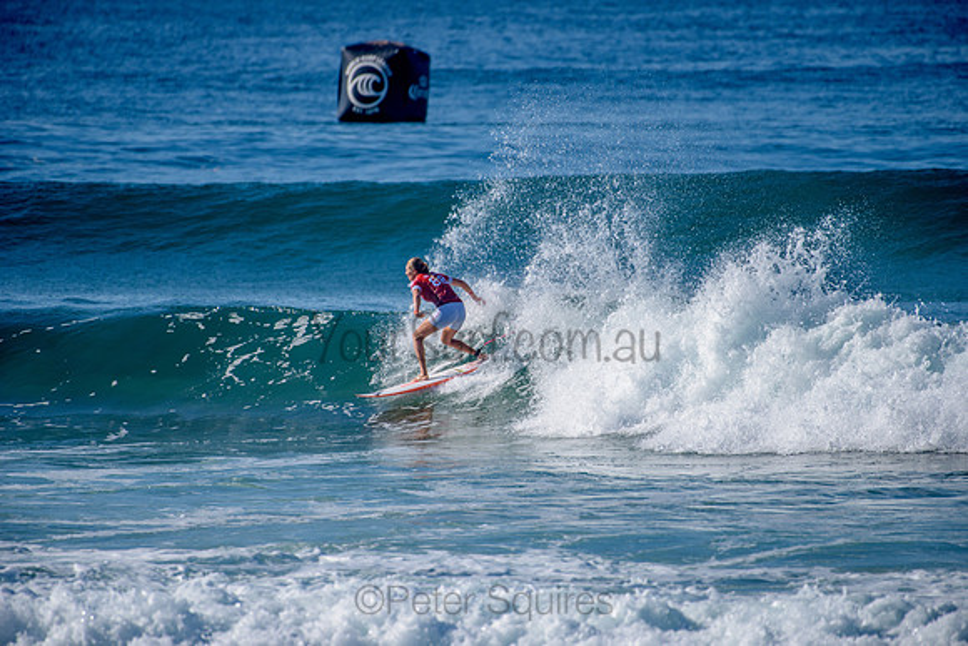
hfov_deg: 4.1
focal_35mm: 500
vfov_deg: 2.8
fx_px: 13447
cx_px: 484
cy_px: 323
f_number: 5.6
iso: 100
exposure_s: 1/1600
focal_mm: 500
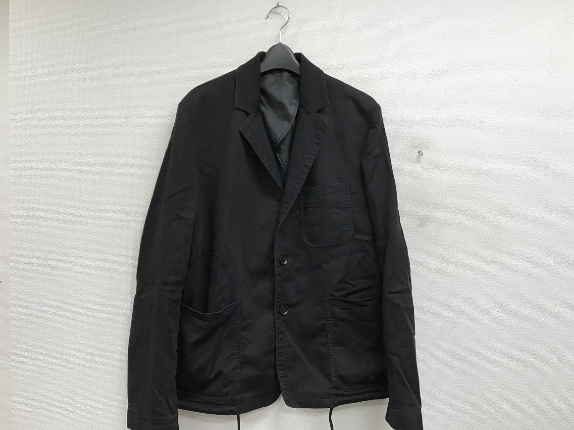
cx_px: 283
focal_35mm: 29
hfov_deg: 61.7
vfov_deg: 48.2
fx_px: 481
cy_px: 222
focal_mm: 3.99
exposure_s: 1/40
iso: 25
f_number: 1.8
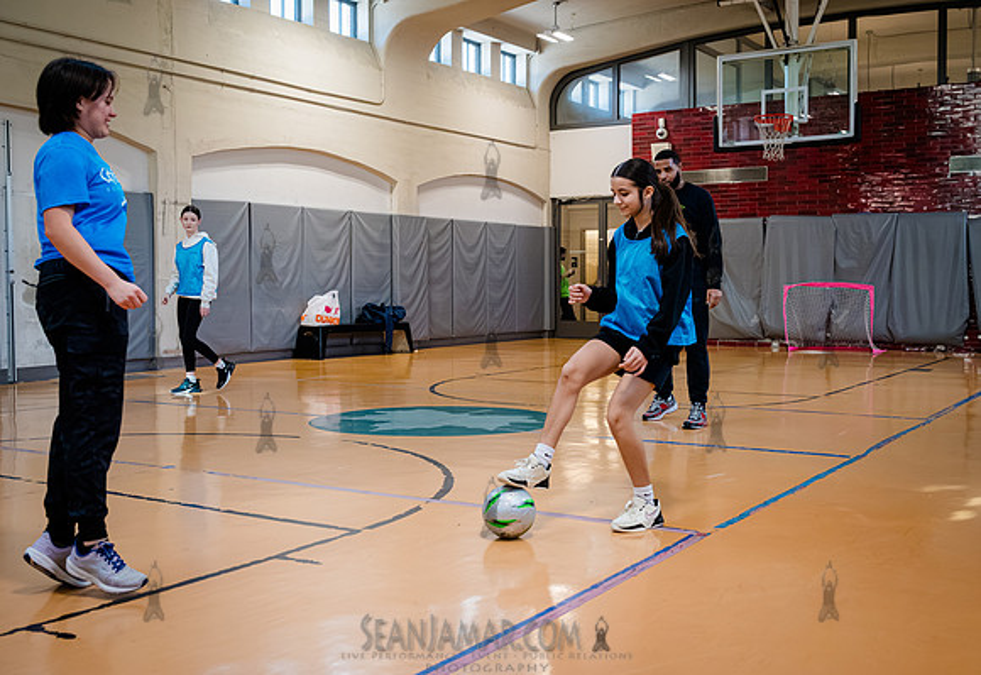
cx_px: 533
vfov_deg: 35.2
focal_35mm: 39
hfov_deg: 49.5
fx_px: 1063
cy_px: 320
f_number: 4
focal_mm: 35
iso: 8000
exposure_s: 1/1000
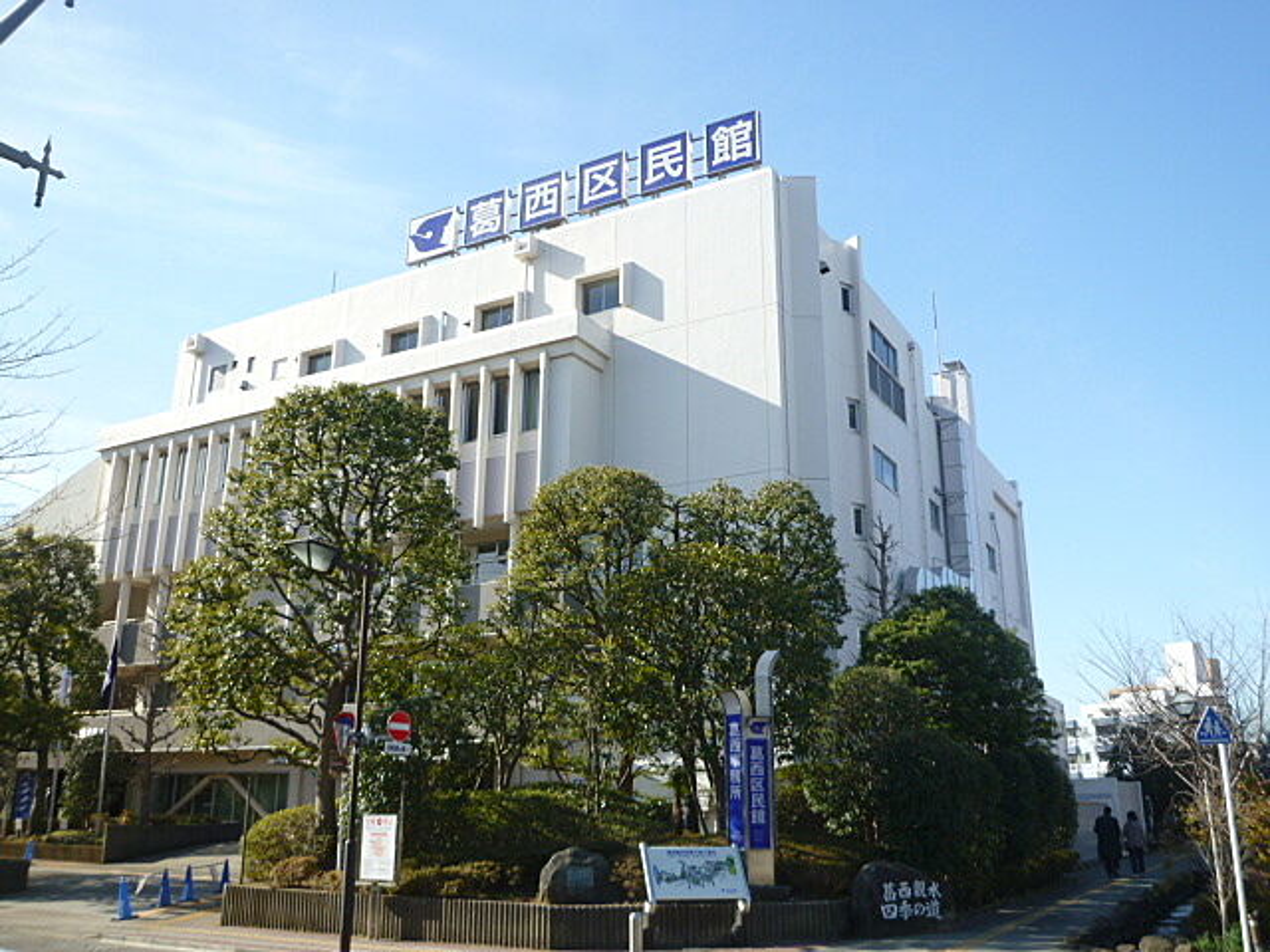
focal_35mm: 31
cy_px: 476
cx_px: 635
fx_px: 1137
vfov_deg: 45.4
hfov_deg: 58.4
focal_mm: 5.5
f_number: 4
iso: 80
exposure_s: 1/320
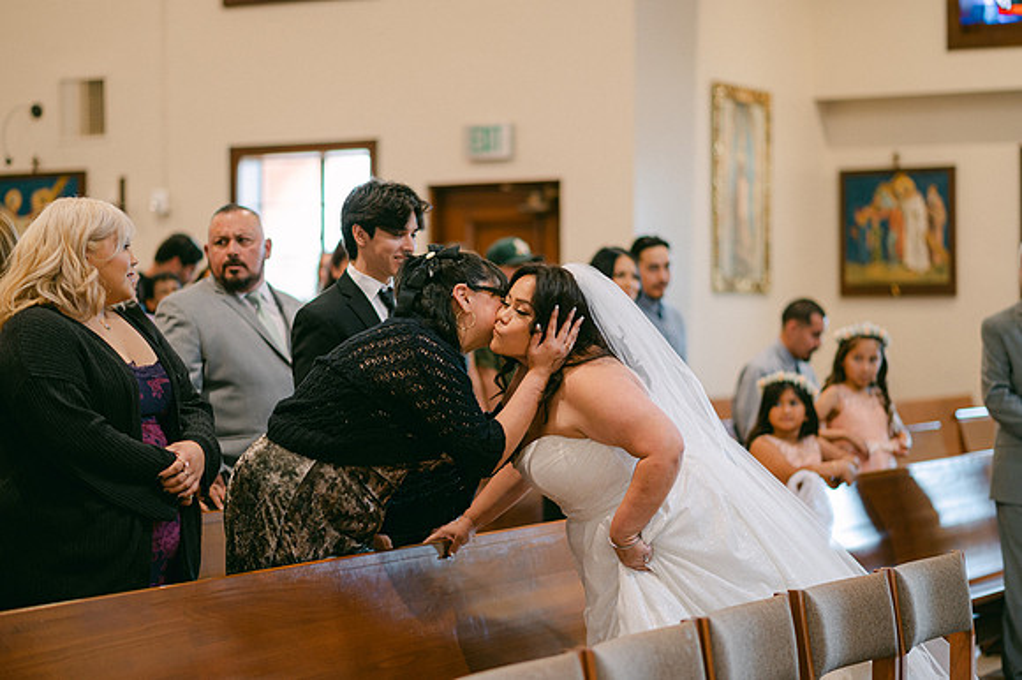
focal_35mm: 85
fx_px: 2412
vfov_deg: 16.1
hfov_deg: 23.9
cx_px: 511
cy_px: 340
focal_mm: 85
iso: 320
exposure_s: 1/125
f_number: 1.8
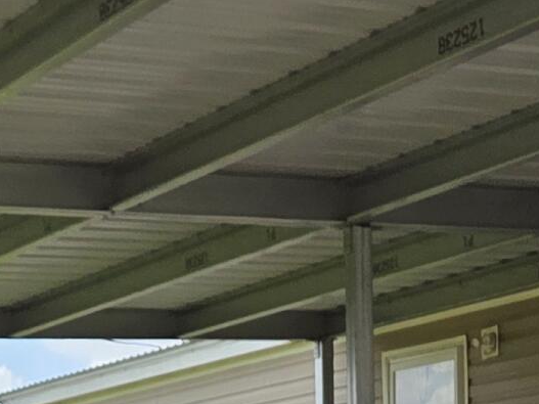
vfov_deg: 10.8
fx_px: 2039
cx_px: 416
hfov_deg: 15.0
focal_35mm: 131
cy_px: 642
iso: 64
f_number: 1.8
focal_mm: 5.4
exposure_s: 1/7891
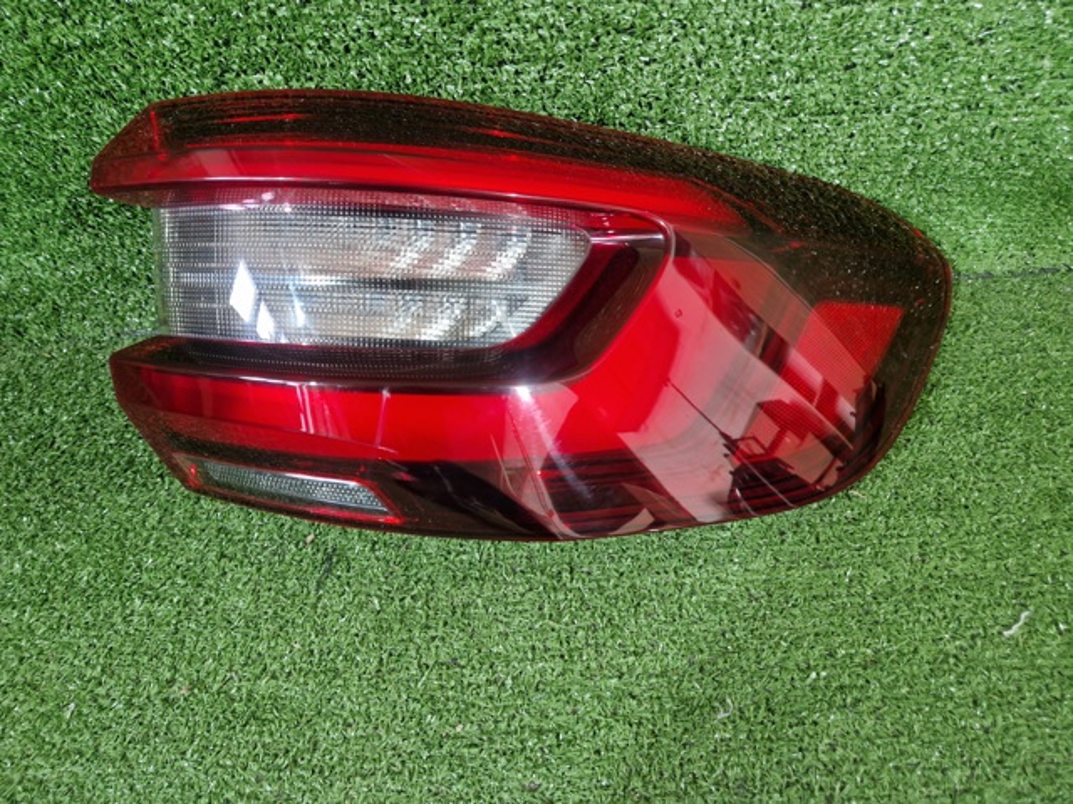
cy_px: 402
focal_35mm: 23
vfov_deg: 58.9
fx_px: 713
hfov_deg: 73.9
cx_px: 536
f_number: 1.8
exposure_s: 1/100
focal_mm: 5.4
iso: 100
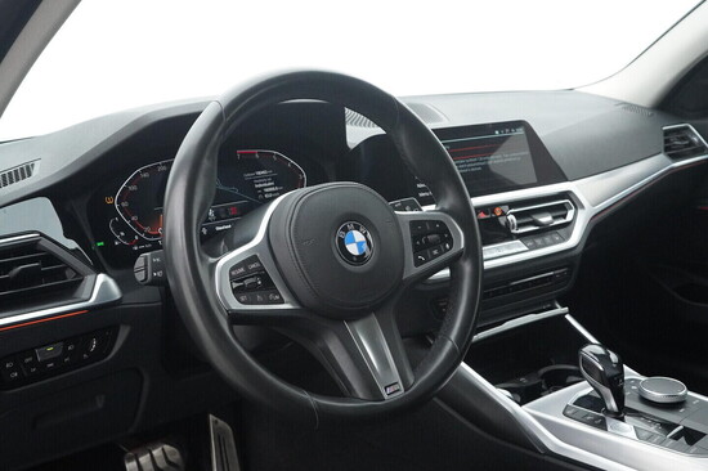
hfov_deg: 53.2
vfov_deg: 36.8
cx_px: 354
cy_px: 236
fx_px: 708
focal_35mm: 36
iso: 4000
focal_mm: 24
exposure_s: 1/250
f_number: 6.3
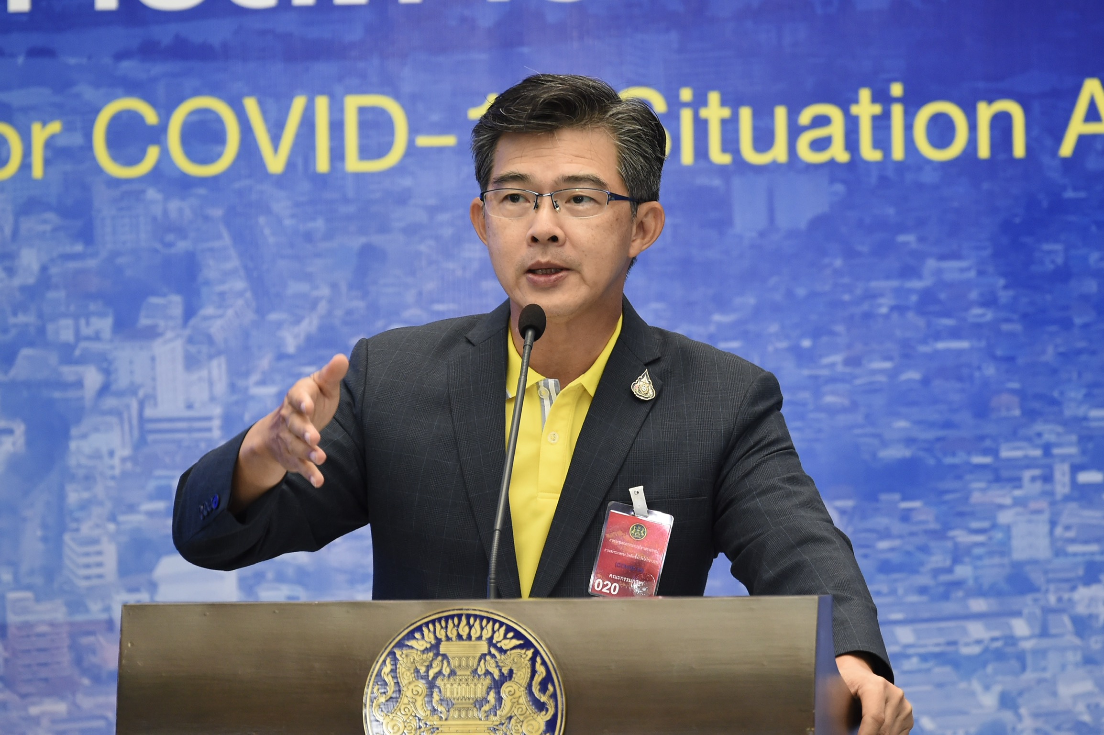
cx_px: 552
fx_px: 10420
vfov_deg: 4.0
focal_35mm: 340
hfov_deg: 6.1
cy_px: 368
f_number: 5.6
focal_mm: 340
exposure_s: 1/100
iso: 2500
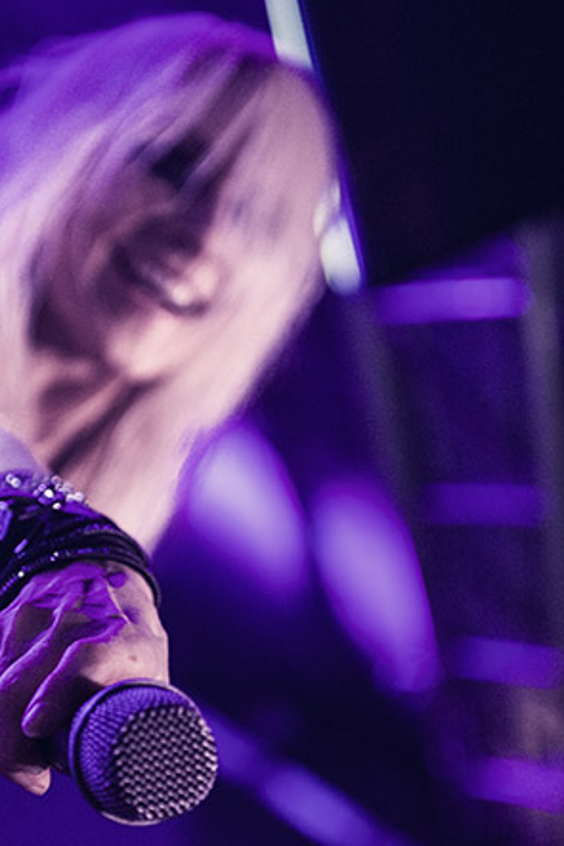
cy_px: 501
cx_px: 173
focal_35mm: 114
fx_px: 2677
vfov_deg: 17.9
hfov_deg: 12.0
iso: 1000
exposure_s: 1/160
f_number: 2.8
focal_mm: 70
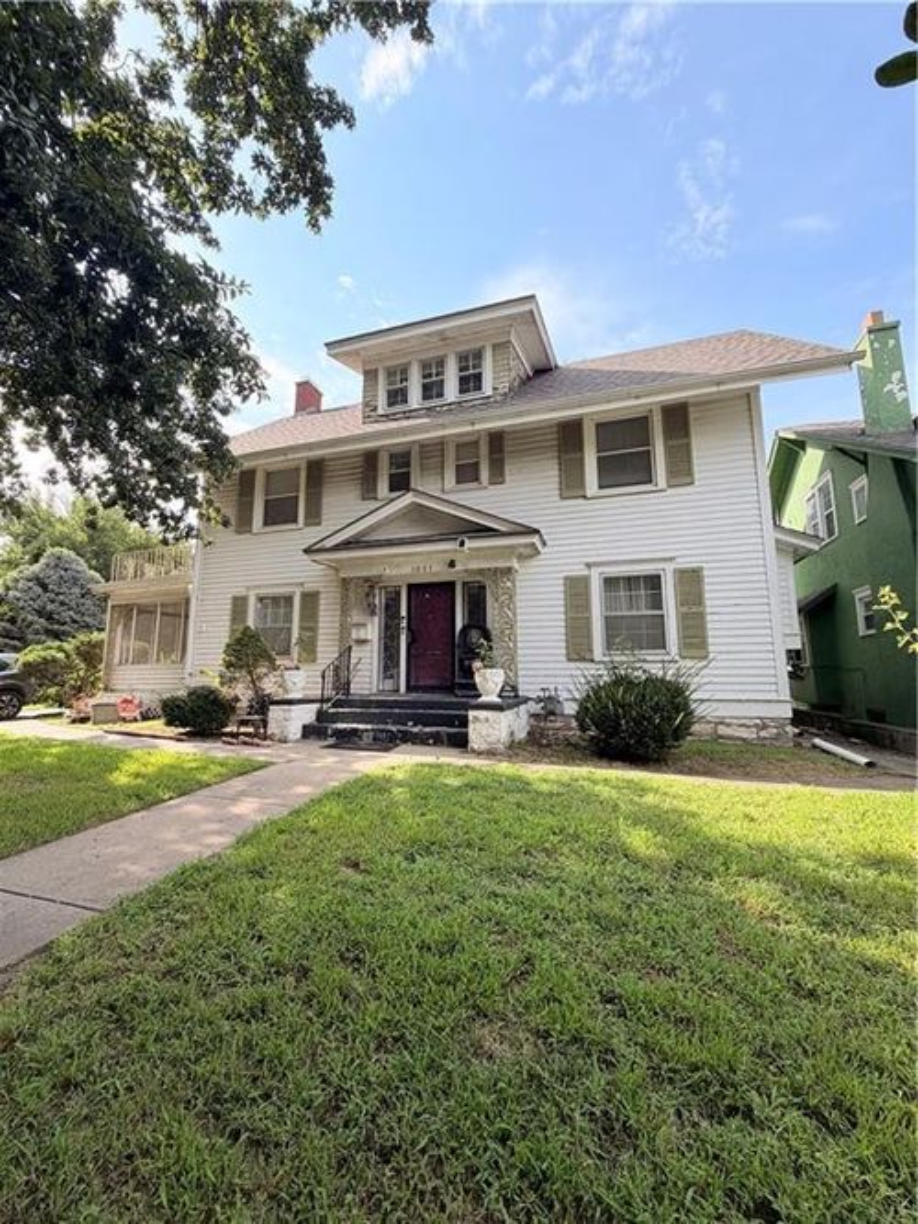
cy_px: 612
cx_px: 459
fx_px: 495
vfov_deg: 102.1
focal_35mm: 14
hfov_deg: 85.7
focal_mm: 2.22
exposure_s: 1/770
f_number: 2.2
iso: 40
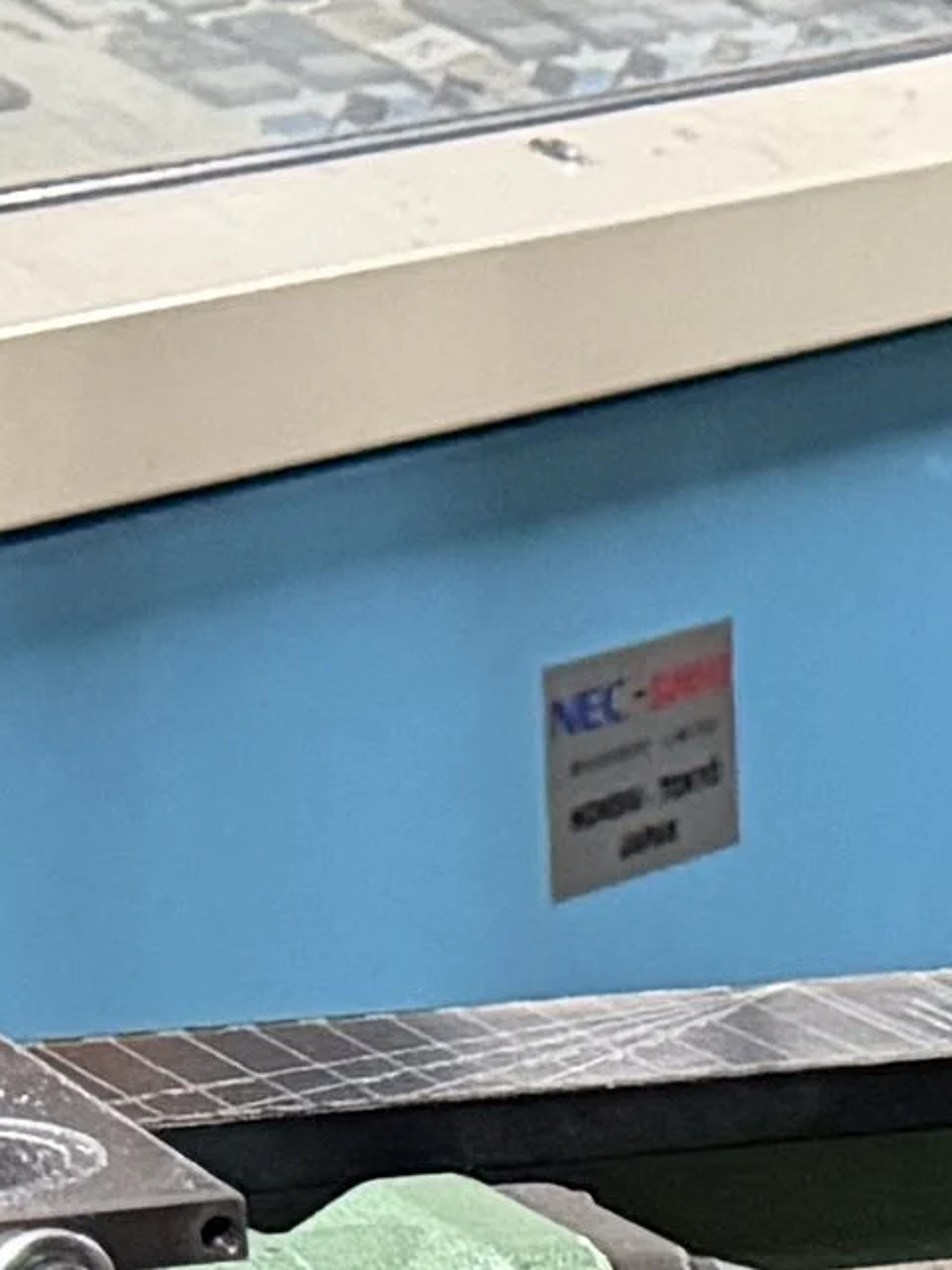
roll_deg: -1.6
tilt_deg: -25.2
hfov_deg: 6.5
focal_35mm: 213
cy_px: 3067
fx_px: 7810
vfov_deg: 8.5
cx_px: 2618
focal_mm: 6.76
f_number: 1.78
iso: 640
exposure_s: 1/33
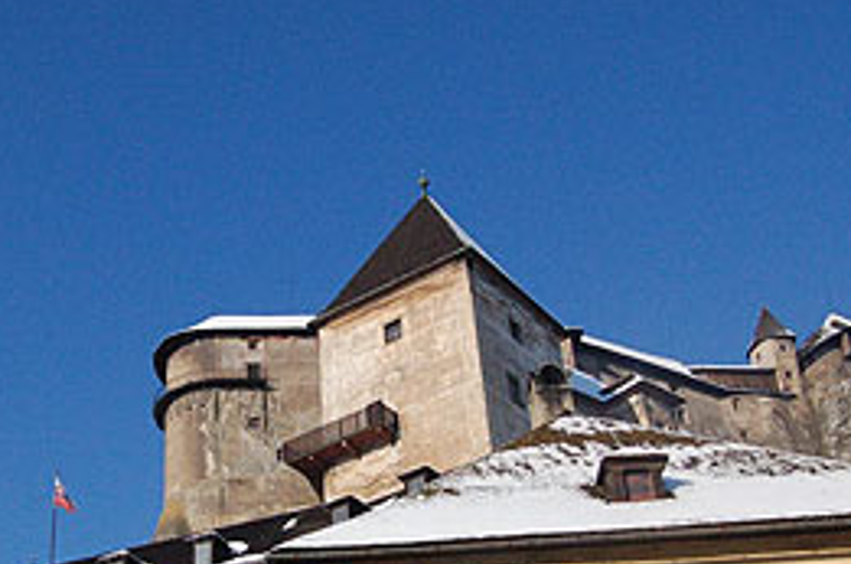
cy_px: 422
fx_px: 1345
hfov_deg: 34.6
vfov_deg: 23.4
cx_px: 251
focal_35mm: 57
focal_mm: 22
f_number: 14
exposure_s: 1/800
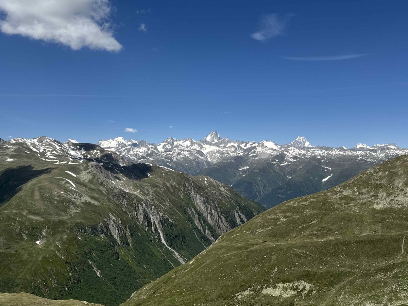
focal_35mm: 24
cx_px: 204
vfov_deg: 56.8
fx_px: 283
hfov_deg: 71.6
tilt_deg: +1.3
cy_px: 153
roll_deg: -0.1
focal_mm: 6.76
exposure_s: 1/7937
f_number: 1.78
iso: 80
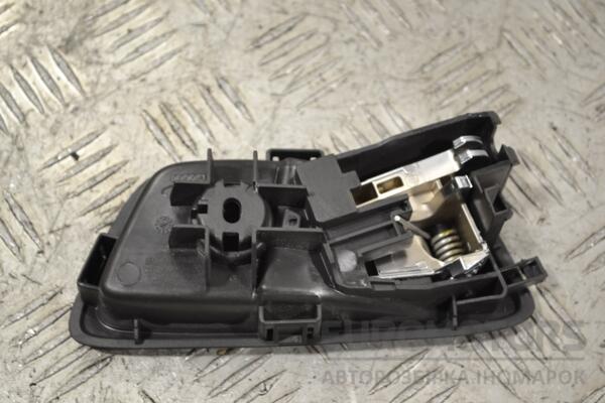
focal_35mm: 72
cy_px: 202
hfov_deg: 28.1
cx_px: 302
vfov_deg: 18.9
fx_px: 1210
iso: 250
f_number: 5.3
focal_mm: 48
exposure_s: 1/30
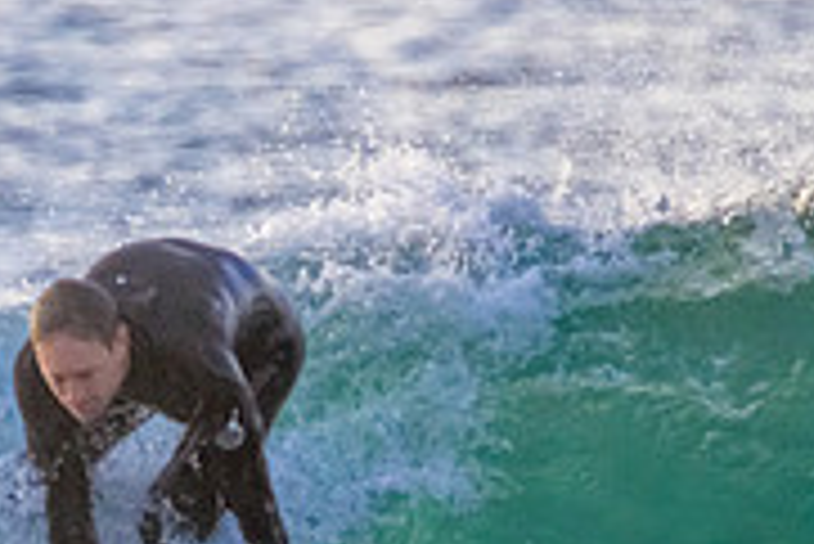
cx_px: 103
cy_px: 717
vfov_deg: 0.5
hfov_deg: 0.8
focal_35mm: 2566
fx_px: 58065
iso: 4000
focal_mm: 800
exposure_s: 1/1600
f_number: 11
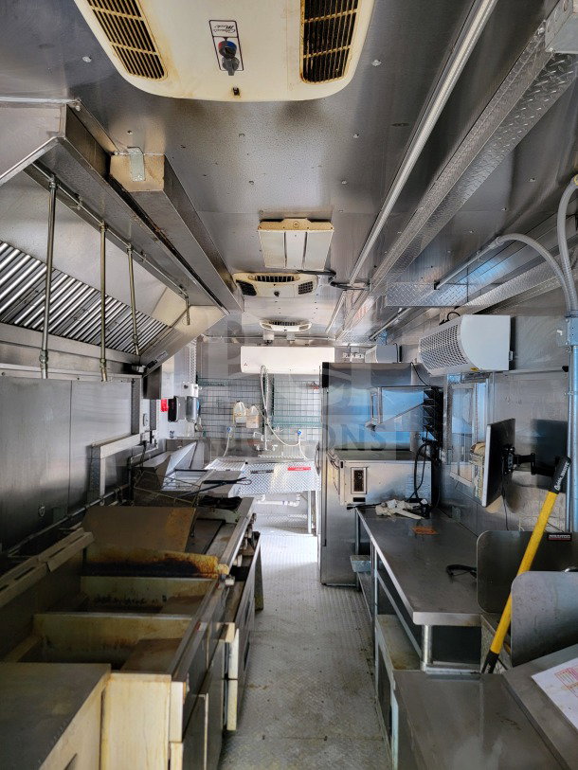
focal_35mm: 24
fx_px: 534
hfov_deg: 56.8
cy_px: 385
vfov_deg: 71.6
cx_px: 289
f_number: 1.8
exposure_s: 1/60
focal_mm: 6.7
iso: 200
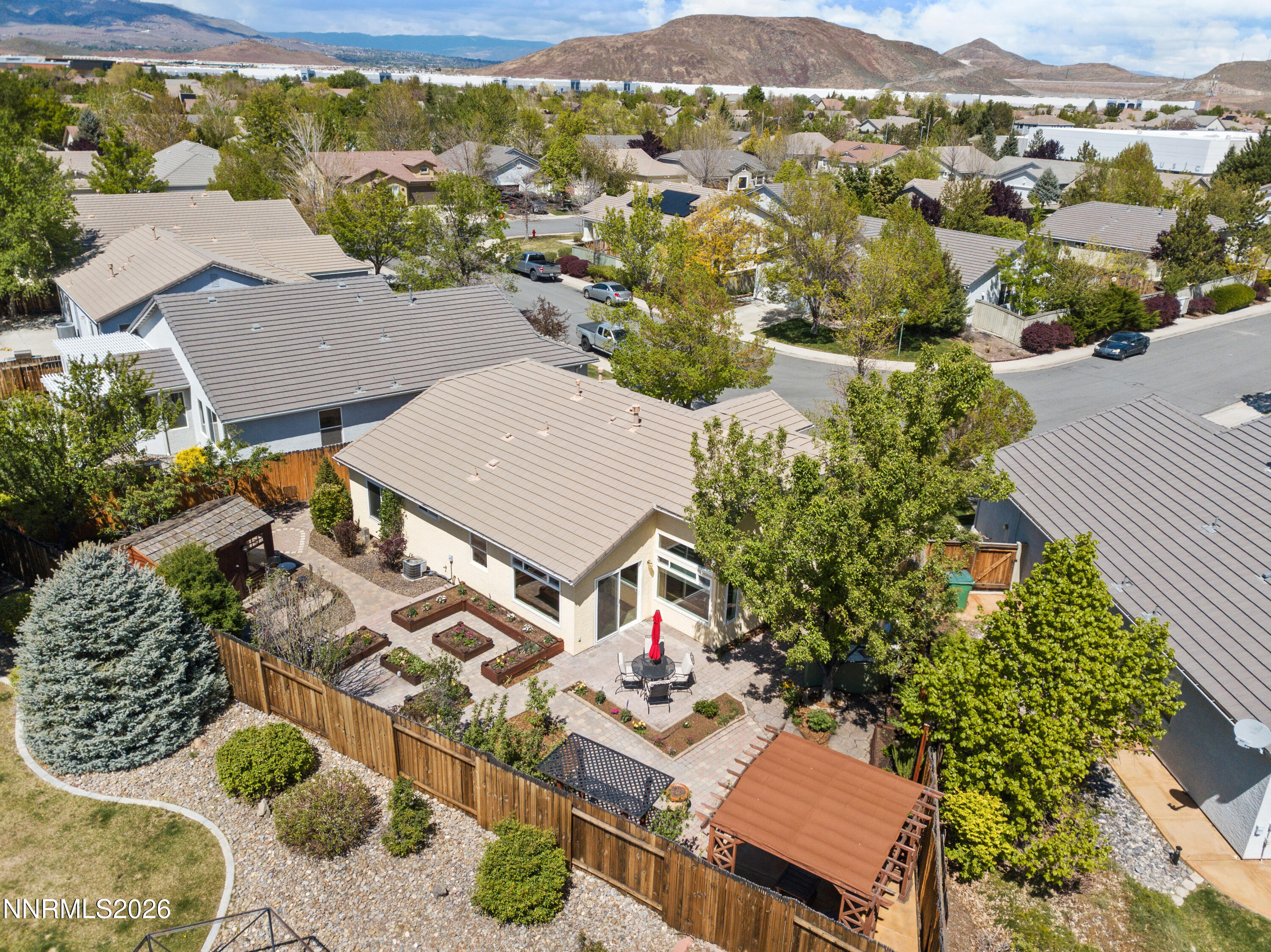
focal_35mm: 26
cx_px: 636
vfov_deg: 53.0
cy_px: 476
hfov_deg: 67.3
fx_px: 954
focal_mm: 4.73
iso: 100
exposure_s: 1/320
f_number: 2.2
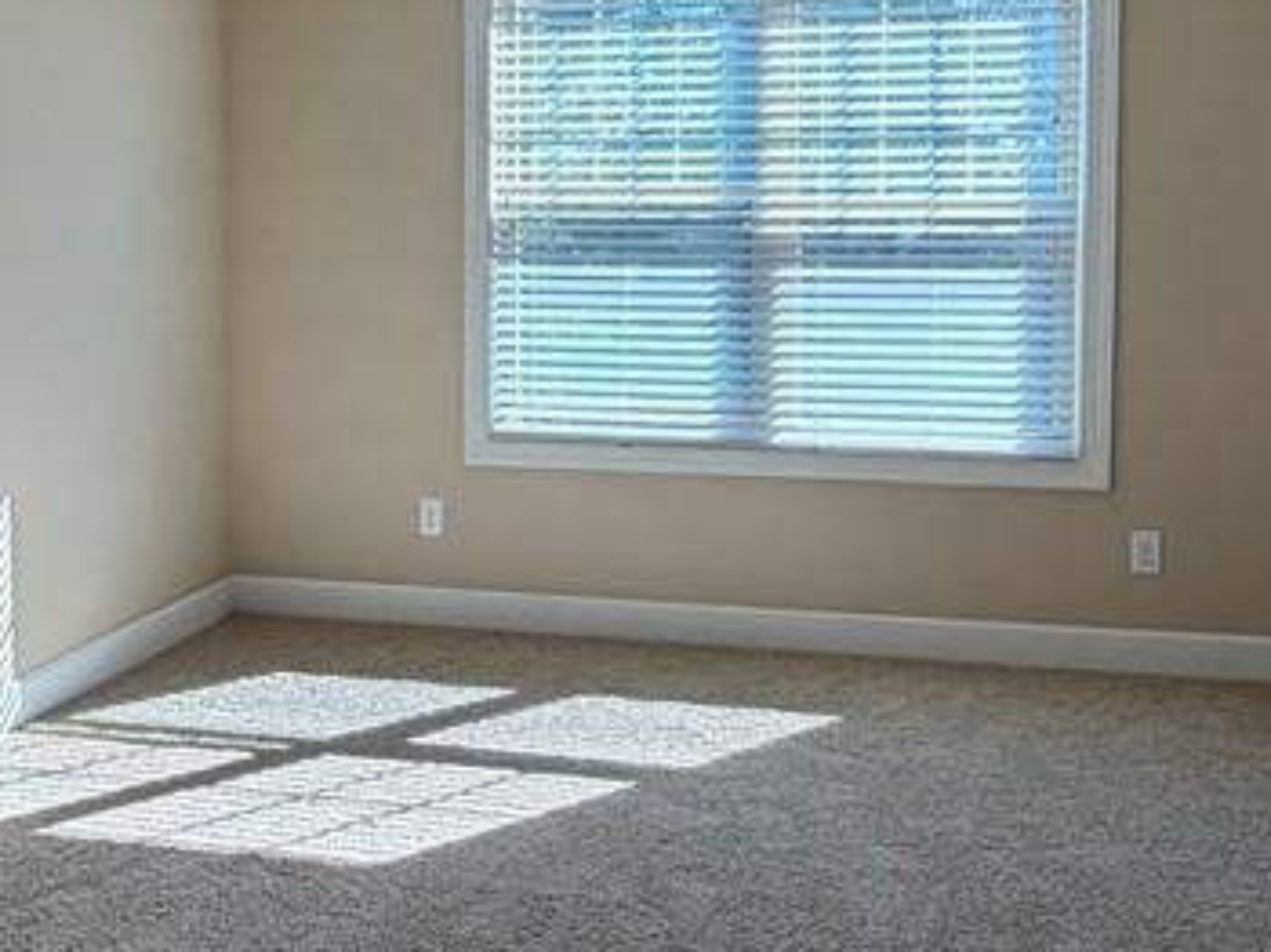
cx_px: 581
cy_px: 312
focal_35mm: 41
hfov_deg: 45.8
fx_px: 1504
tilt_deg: -3.3
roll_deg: +0.4
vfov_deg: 34.7
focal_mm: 2.22
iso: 50
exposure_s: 1/121
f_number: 2.2
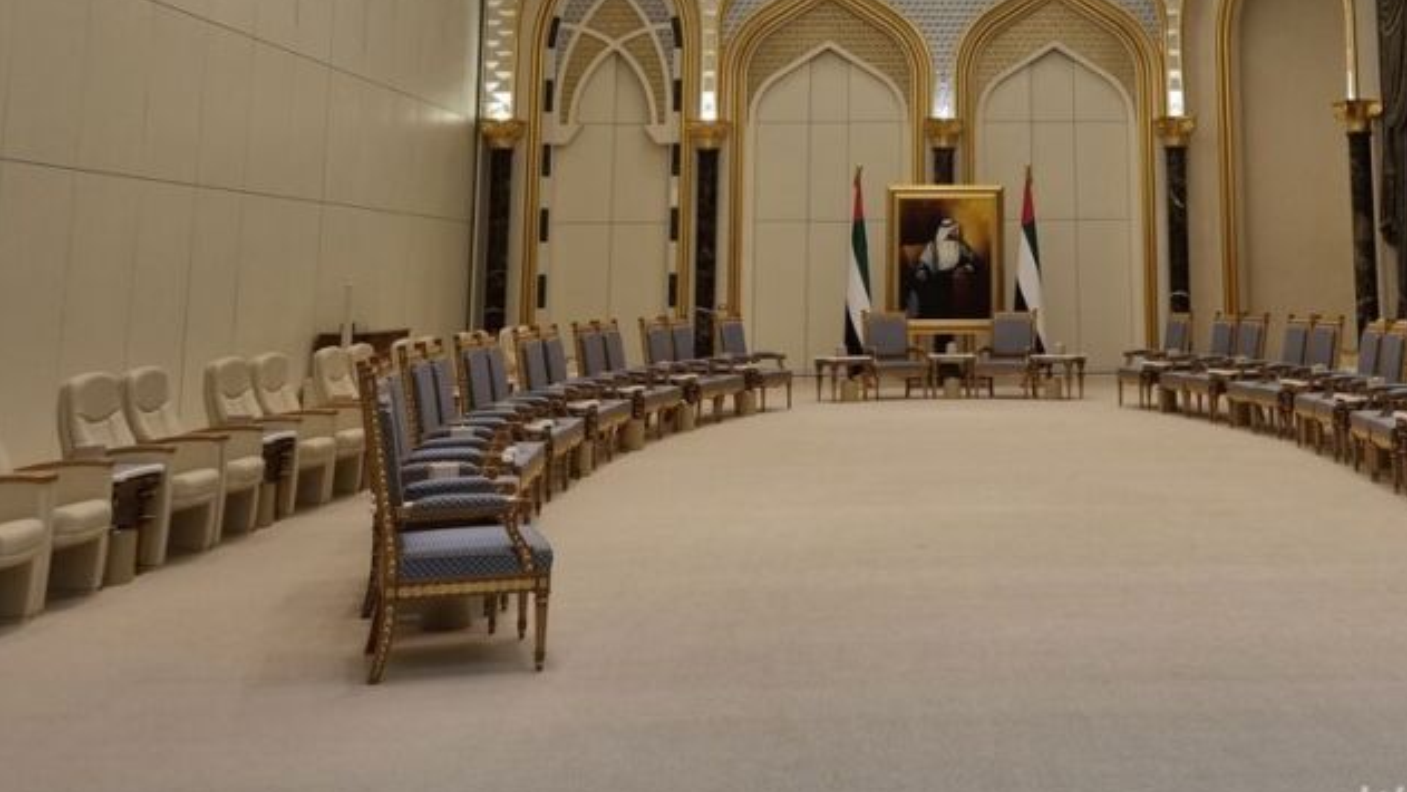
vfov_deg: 24.7
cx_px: 994
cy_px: -16
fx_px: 1716
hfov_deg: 43.6
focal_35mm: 46
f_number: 1.8
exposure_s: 1/100
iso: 80
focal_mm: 5.4
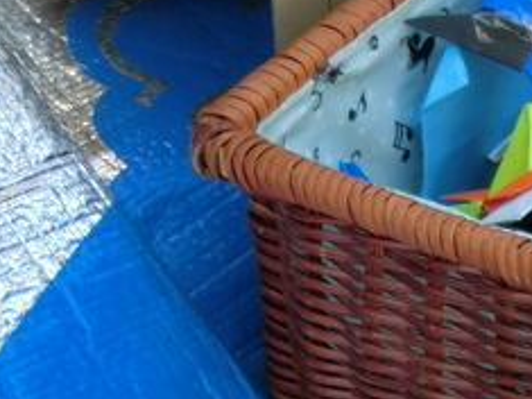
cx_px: 808
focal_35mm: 170
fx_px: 2611
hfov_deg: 11.2
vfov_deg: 8.2
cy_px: 837
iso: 200
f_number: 4.1
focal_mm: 6.9
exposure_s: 1/125
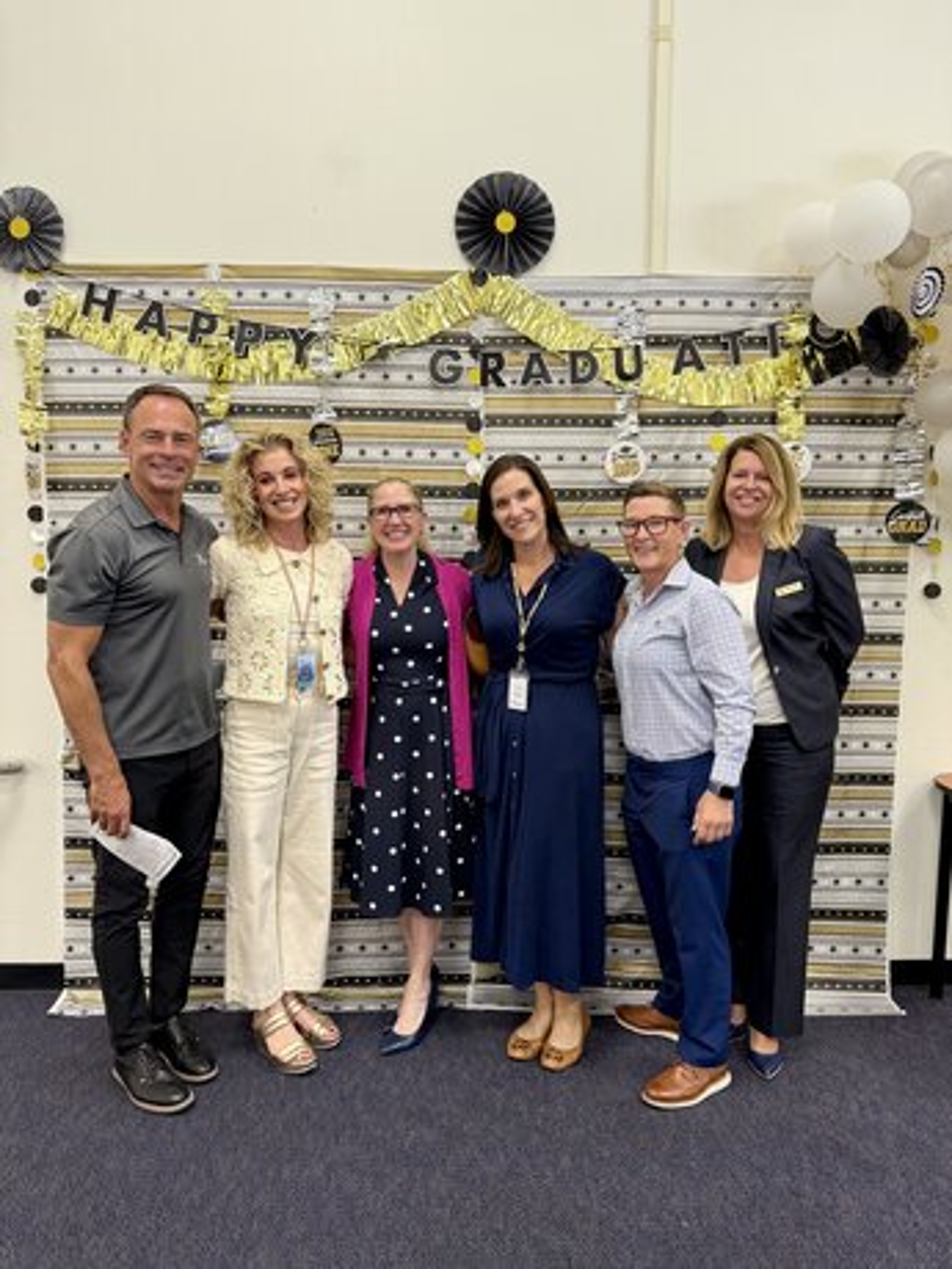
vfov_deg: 71.6
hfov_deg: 56.8
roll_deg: -0.7
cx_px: 476
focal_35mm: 24
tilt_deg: -6.4
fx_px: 880
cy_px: 634
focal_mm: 6.76
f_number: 1.78
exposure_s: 1/60
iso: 160
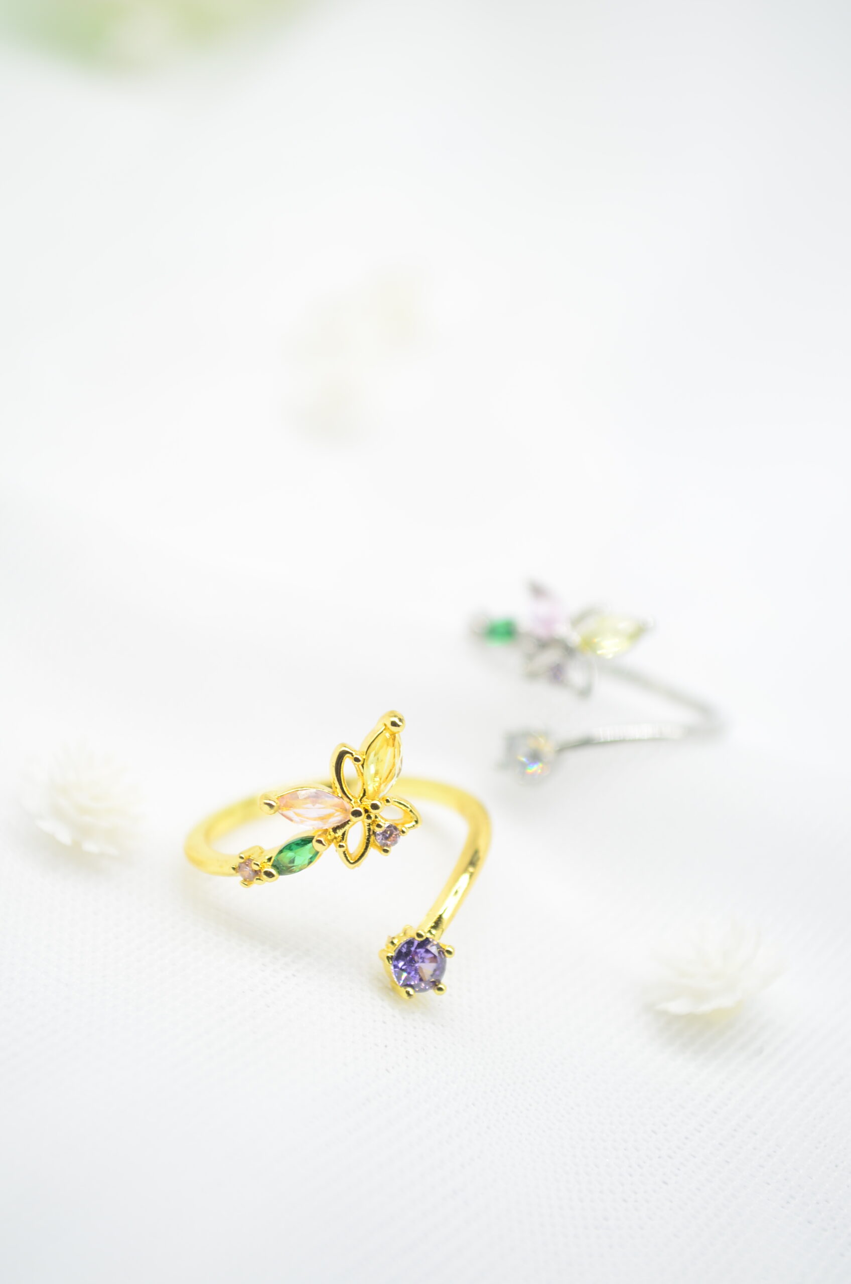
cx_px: 426
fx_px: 2564
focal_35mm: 72
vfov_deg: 28.1
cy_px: 642
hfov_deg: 18.8
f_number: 5.3
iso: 100
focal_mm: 48
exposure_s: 1/60
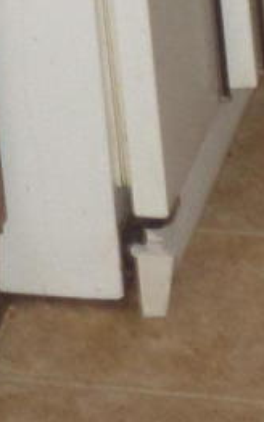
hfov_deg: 6.4
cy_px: -412
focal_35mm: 202
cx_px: -172
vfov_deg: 9.7
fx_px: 2323
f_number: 2.5
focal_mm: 4.5
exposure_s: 1/30
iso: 120
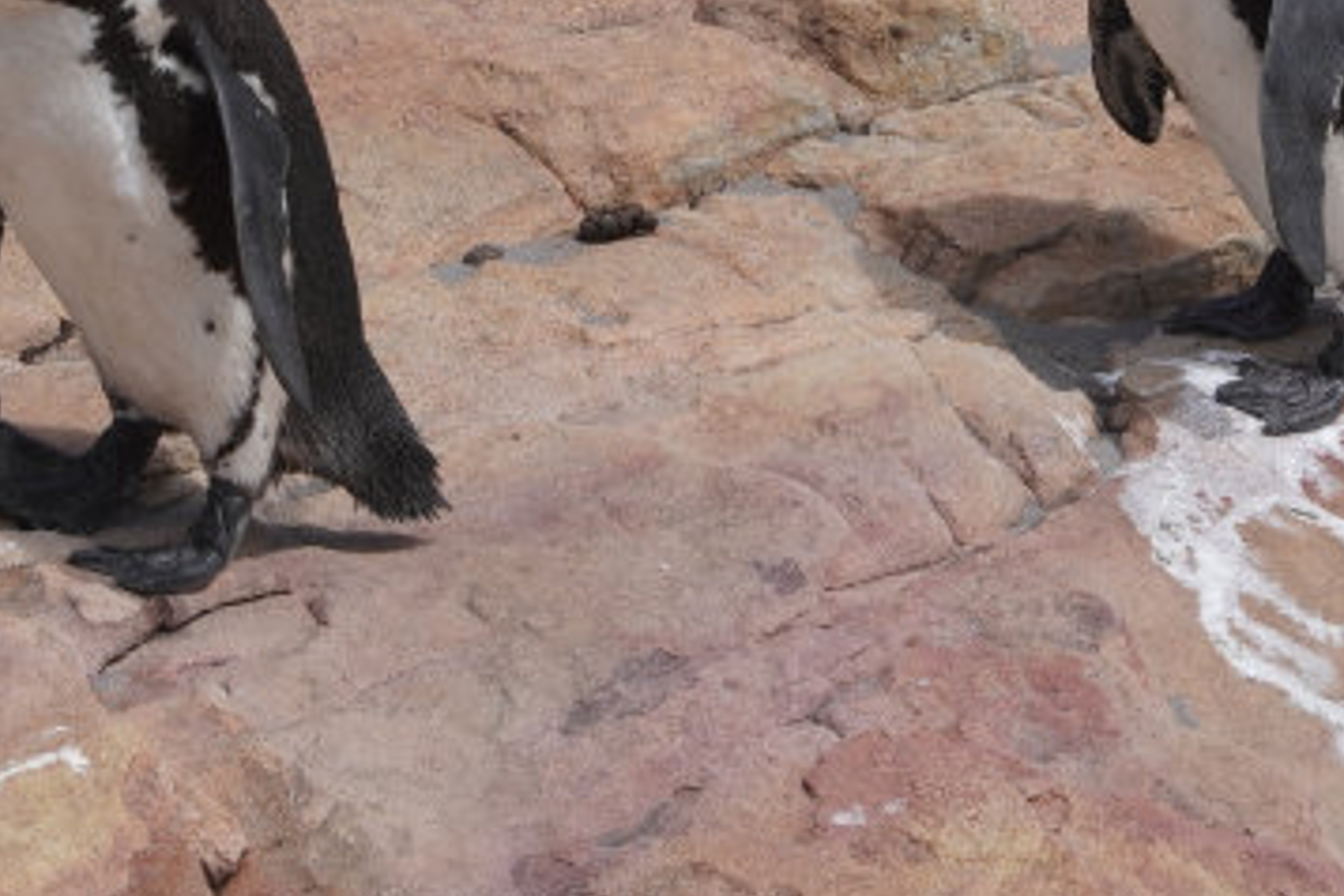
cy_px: -6
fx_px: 17923
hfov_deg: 4.3
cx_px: 870
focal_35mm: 480
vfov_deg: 2.9
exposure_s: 1/500
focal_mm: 143
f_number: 11
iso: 250
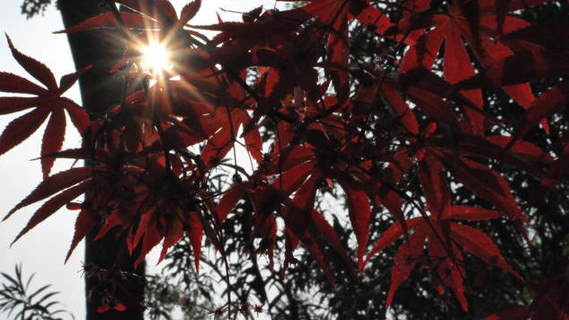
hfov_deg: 37.5
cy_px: 138
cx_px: 287
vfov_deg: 21.6
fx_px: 838
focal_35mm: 56
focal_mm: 35
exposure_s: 1/2500
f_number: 22
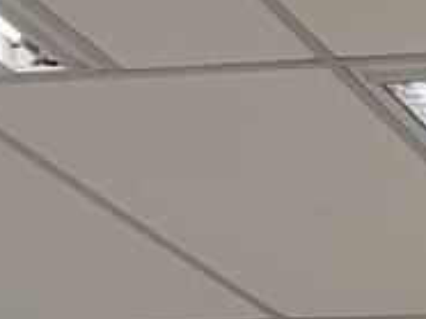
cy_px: 1125
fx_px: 2286
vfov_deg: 6.8
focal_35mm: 186
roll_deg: -0.7
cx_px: 1028
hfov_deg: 9.5
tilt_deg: -3.5
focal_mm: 6.76
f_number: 1.78
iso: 125
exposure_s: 1/120
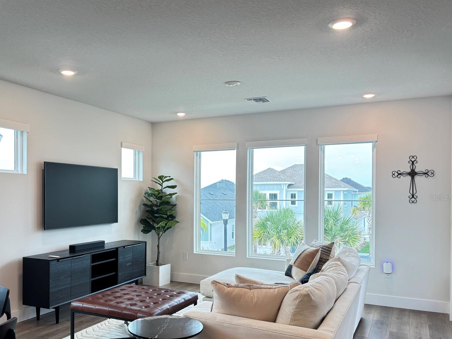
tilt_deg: -1.3
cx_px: 185
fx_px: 418
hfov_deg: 56.5
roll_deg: +0.0
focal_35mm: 32
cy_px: 197
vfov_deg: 44.0
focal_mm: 5.96
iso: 100
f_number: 1.6
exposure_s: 1/60
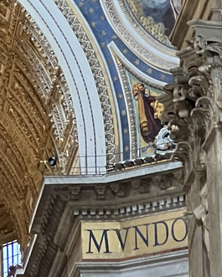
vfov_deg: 5.3
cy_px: 400
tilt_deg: +8.5
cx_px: -188
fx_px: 2980
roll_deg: +0.9
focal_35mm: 363
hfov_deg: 4.2
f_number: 2.8
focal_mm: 9
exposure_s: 1/50
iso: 800
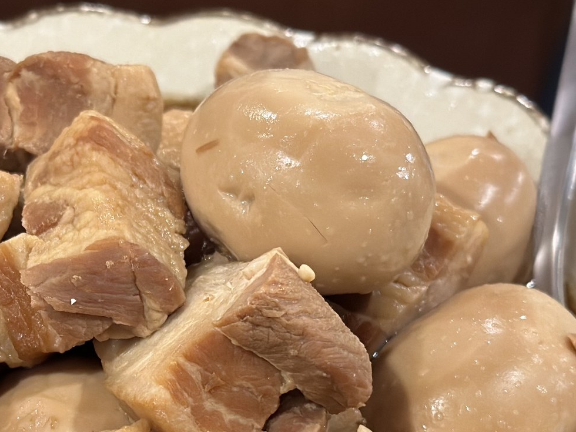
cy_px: 326
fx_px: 1631
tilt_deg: -35.4
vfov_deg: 15.0
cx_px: 101
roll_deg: -0.9
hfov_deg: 19.8
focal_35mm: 98
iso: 320
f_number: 1.78
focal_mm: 6.86
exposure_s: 1/40
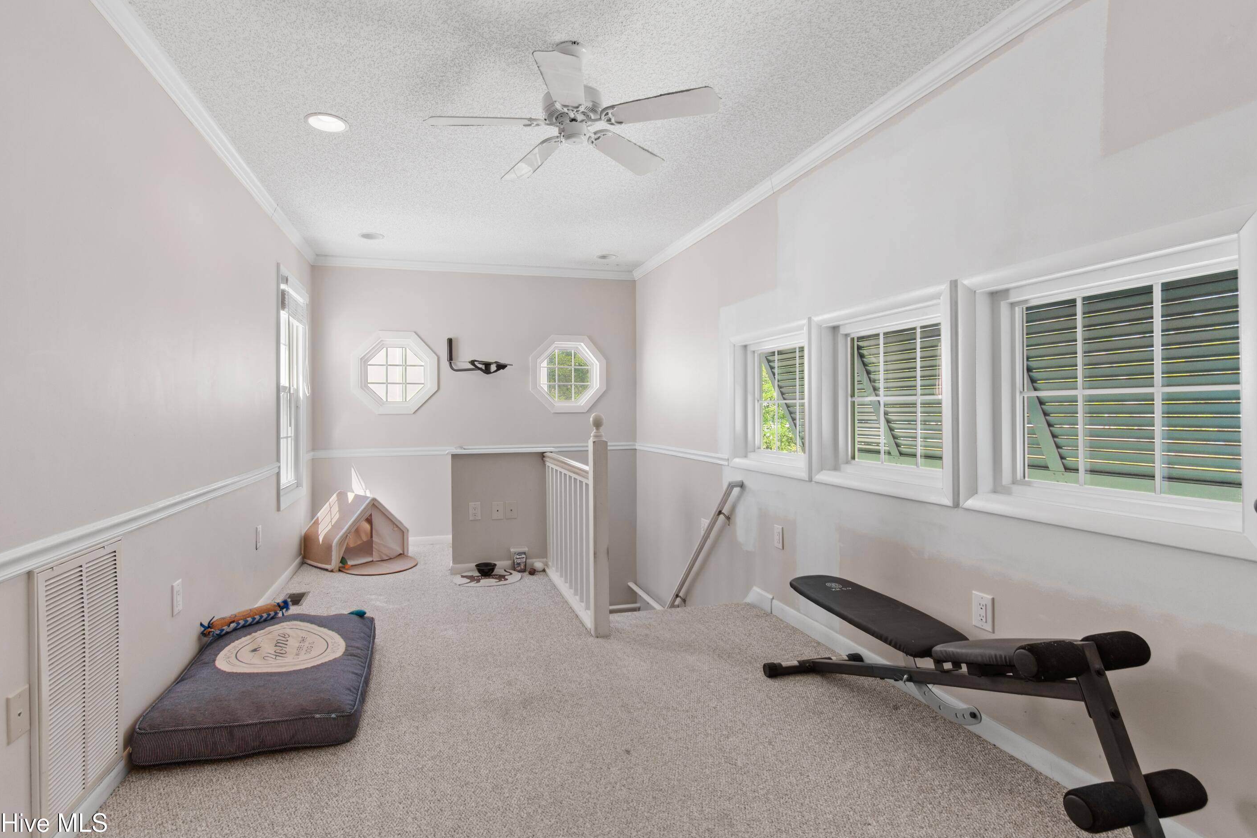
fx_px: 559
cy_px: 417
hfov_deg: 96.6
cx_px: 587
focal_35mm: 16
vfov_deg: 73.7
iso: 100
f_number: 4.5
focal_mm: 10
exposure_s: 1/10
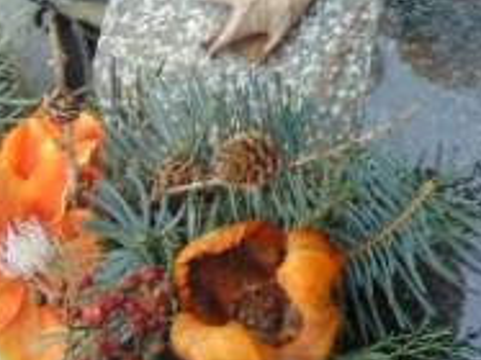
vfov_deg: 13.1
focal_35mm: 113
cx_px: 700
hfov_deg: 16.1
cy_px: 180
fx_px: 1569
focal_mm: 5.8
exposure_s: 1/80
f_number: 3.2
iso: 80
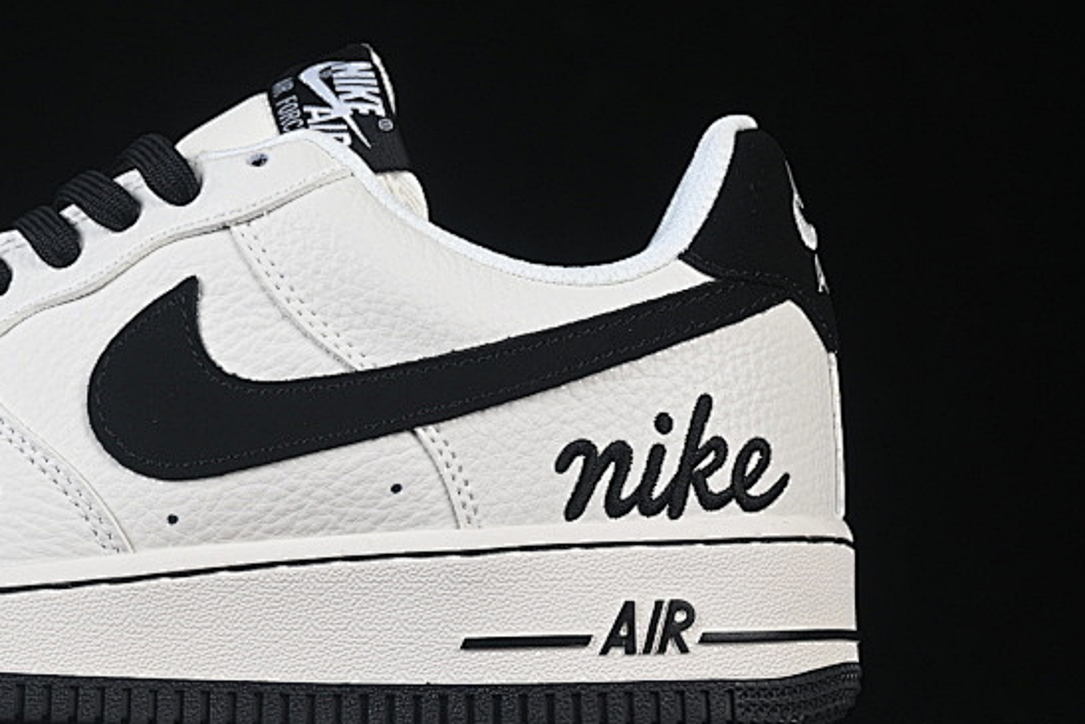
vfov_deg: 9.3
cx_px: 121
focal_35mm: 148
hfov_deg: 13.7
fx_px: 4461
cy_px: 290
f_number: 8
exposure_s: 1/80
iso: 160
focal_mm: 50
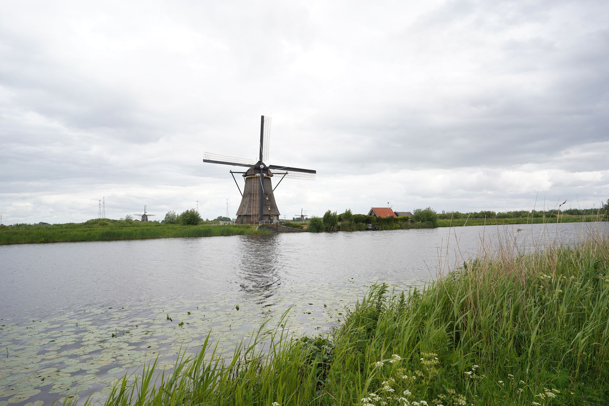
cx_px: 304
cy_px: 203
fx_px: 406
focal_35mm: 24
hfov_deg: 73.7
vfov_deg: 53.1
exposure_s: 1/100
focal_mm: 24
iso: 100
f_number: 9
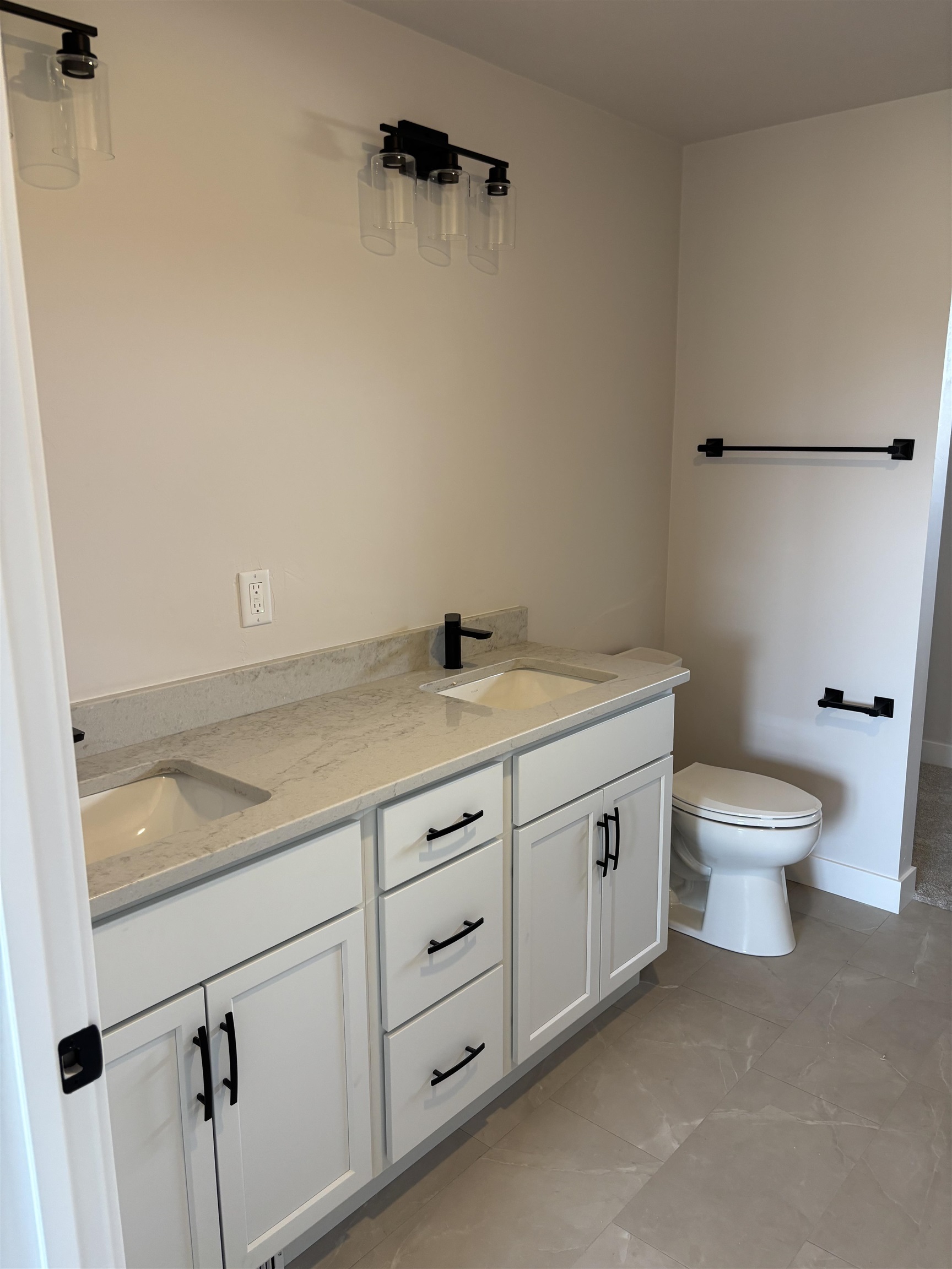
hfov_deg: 53.1
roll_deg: +0.3
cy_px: 634
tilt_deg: -11.7
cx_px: 476
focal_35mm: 26
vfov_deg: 67.3
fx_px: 953
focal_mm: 5.96
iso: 100
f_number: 1.6
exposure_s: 1/60
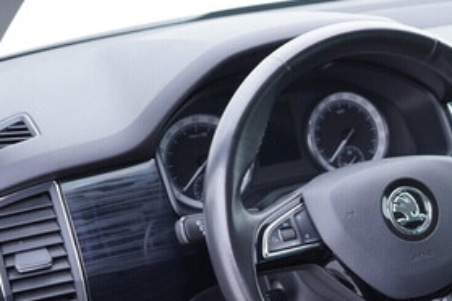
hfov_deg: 27.2
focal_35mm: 71
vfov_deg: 19.0
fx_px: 891
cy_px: 234
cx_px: 424
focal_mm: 24
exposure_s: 1/40
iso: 320
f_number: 2.8
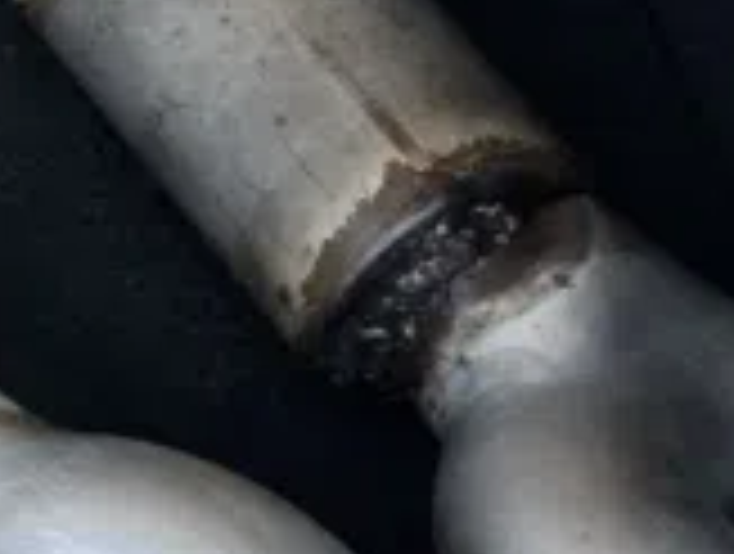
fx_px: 1998
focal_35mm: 94
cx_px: -522
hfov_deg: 17.5
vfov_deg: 15.6
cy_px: 63
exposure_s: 1/415
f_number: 1.78
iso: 80
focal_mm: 6.86
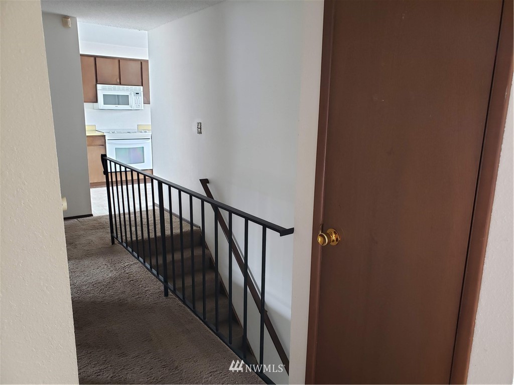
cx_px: 257
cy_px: 192
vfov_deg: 53.1
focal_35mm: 26
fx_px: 386
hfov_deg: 67.3
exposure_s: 1/27
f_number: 2.4
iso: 250
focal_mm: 4.3
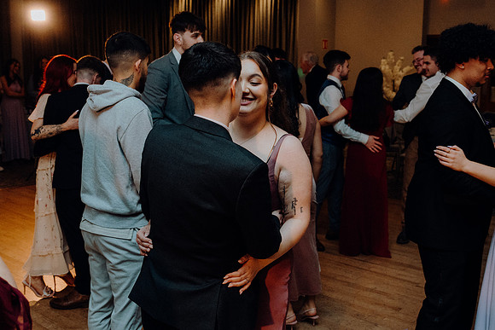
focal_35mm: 42
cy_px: 165
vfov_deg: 31.9
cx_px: 248
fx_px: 578
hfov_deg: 46.4
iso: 2500
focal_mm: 28
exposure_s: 1/200
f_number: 3.5
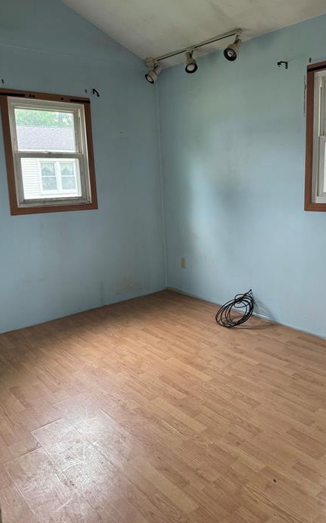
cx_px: 194
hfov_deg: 44.3
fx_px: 398
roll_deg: +1.0
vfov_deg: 66.4
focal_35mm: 28
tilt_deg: -8.6
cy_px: 244
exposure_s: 1/74
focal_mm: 6.76
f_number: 1.78
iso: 200
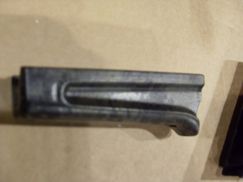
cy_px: 91
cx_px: 122
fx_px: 246
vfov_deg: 40.7
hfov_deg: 52.6
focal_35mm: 35
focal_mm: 6.3
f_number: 2.8
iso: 200
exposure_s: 1/20
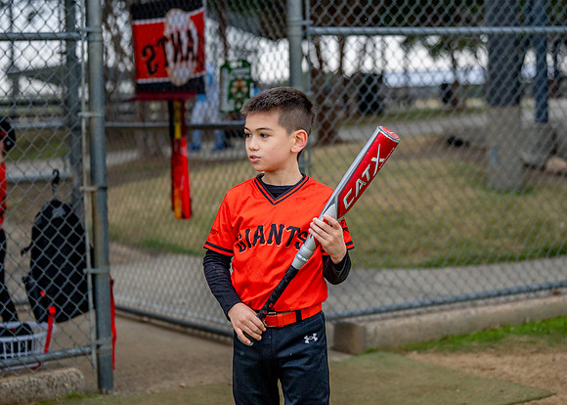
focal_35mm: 82
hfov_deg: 24.4
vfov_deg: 17.5
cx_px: 275
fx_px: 1313
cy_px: 194
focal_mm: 70
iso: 1250
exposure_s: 1/1250
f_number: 2.8
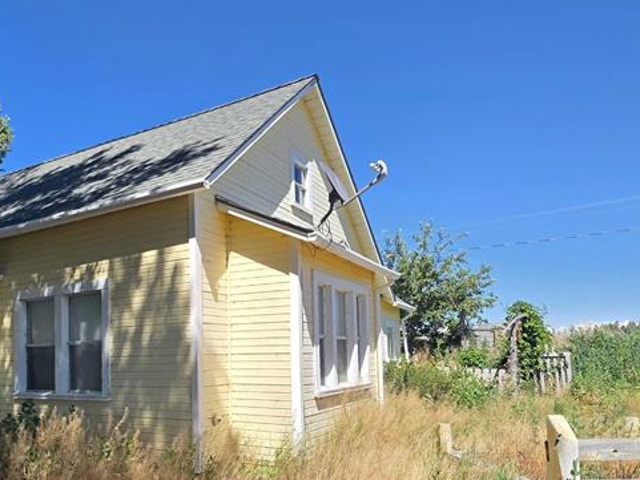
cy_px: 335
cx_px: 210
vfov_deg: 50.1
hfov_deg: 63.6
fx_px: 499
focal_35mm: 27
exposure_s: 1/1559
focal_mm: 2.2
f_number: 1.9
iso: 40
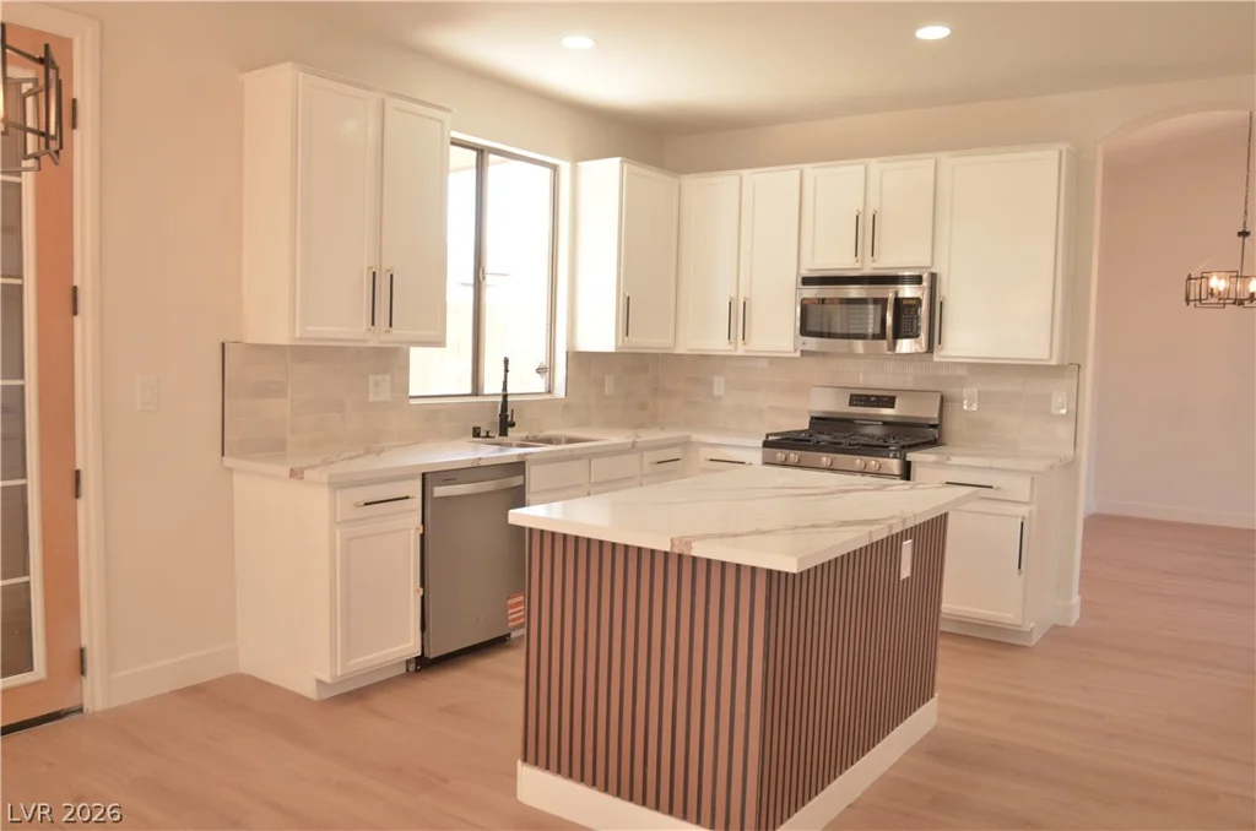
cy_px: 416
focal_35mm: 27
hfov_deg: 67.5
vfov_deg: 47.7
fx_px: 940
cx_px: 628
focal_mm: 18
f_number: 4
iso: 200
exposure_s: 1/60
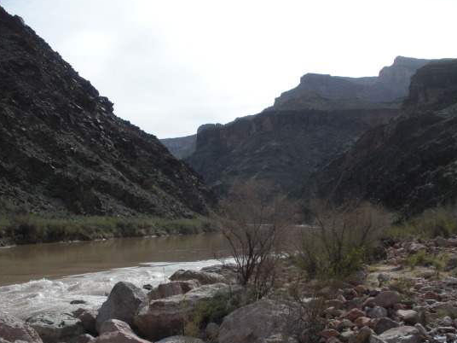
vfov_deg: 33.5
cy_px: 199
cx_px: 234
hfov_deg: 43.8
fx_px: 568
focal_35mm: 43
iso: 64
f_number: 3.5
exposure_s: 1/842
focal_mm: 6.3
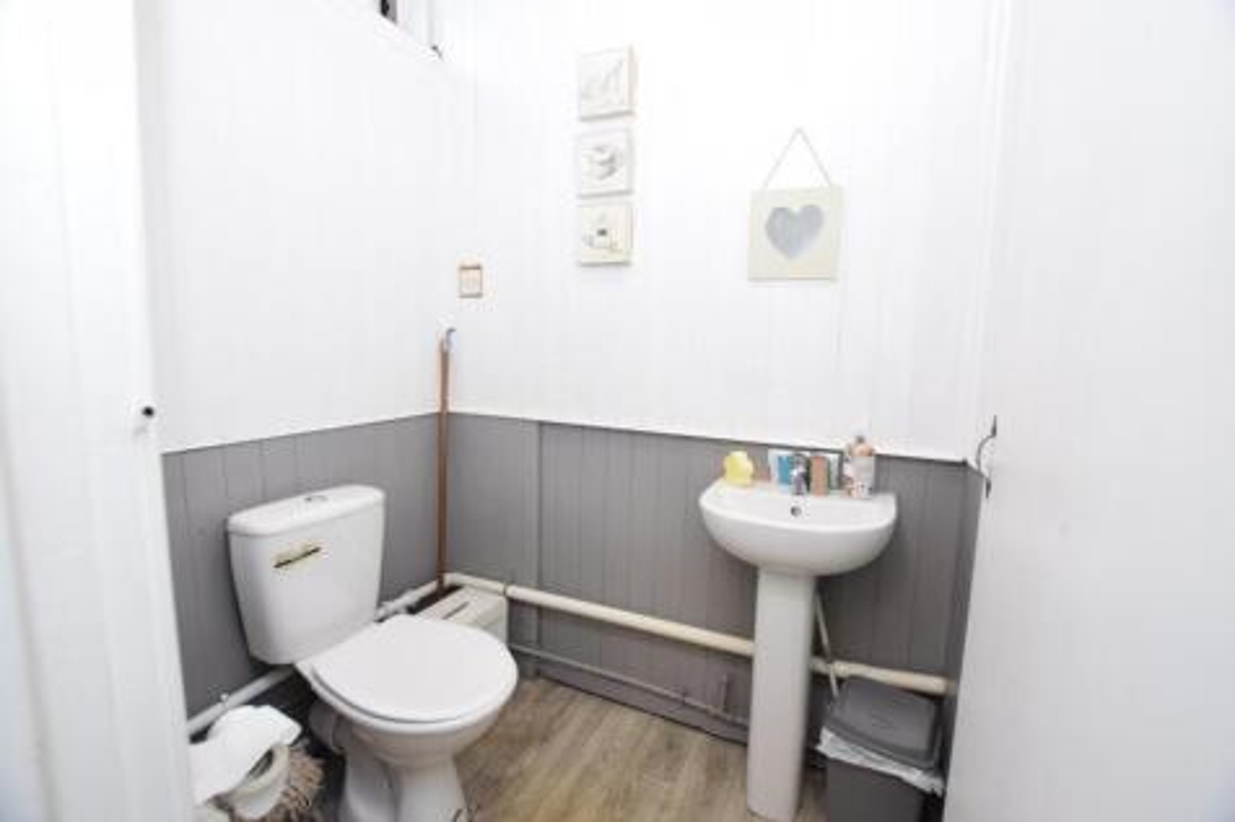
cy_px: 411
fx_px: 514
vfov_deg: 77.3
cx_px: 618
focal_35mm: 15
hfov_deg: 100.4
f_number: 4.5
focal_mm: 10
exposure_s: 1/80
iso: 400
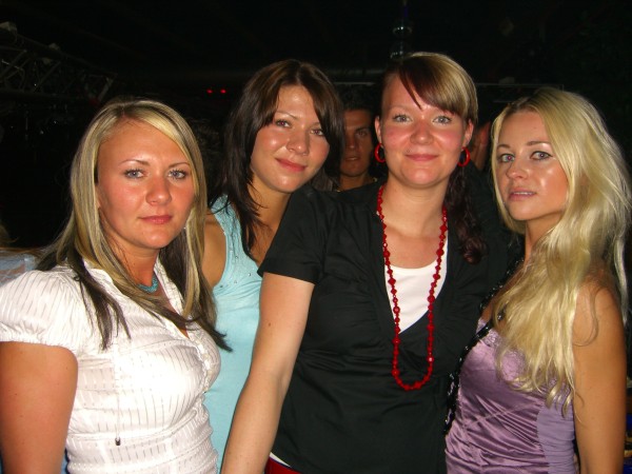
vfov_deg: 37.7
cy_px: 237
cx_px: 316
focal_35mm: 38
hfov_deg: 49.0
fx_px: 694
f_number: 2.8
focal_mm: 7.9
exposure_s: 1/60
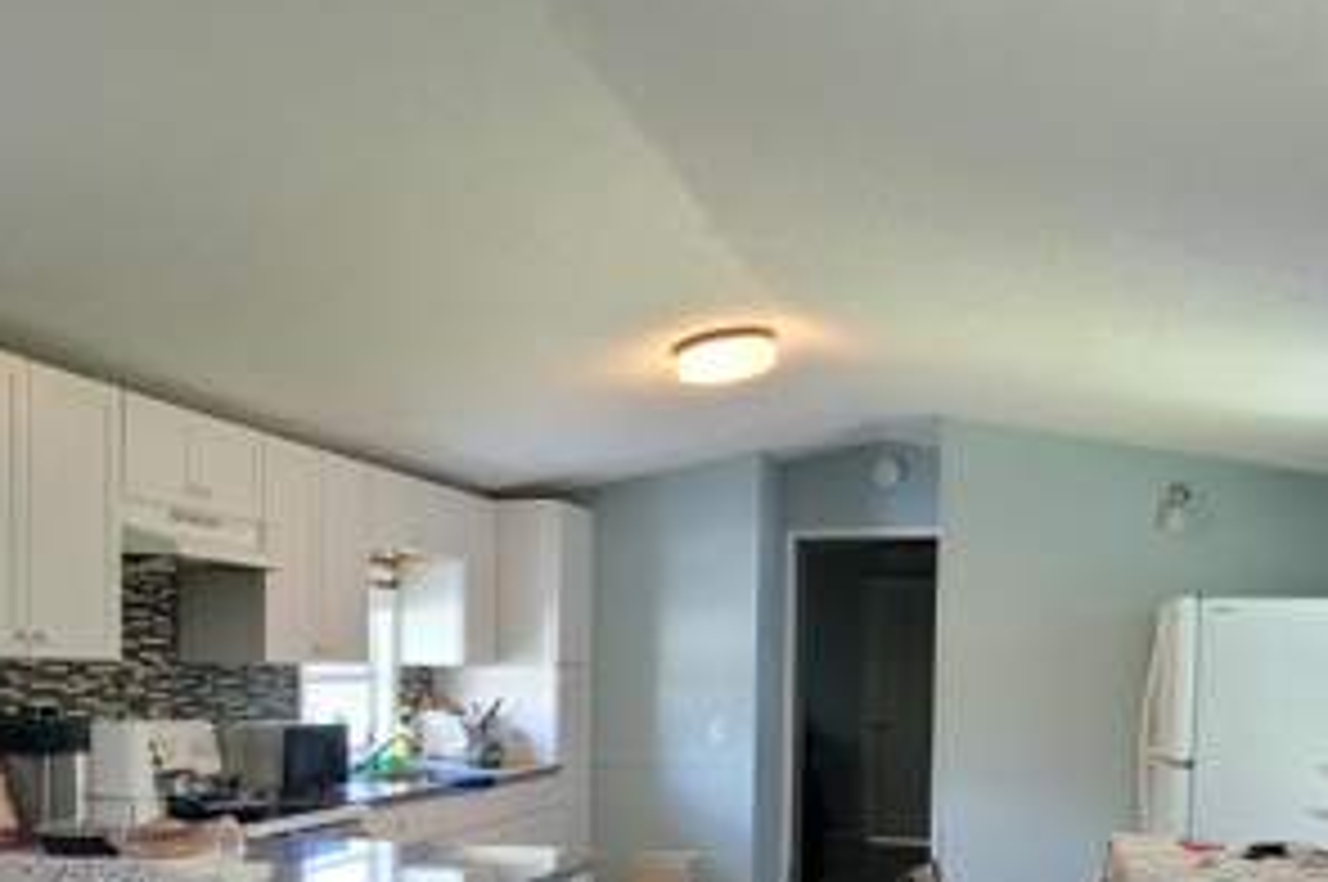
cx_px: 680
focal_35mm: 44
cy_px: 785
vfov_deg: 29.3
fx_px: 1621
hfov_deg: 44.5
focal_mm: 5
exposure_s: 1/120
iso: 250
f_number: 1.8
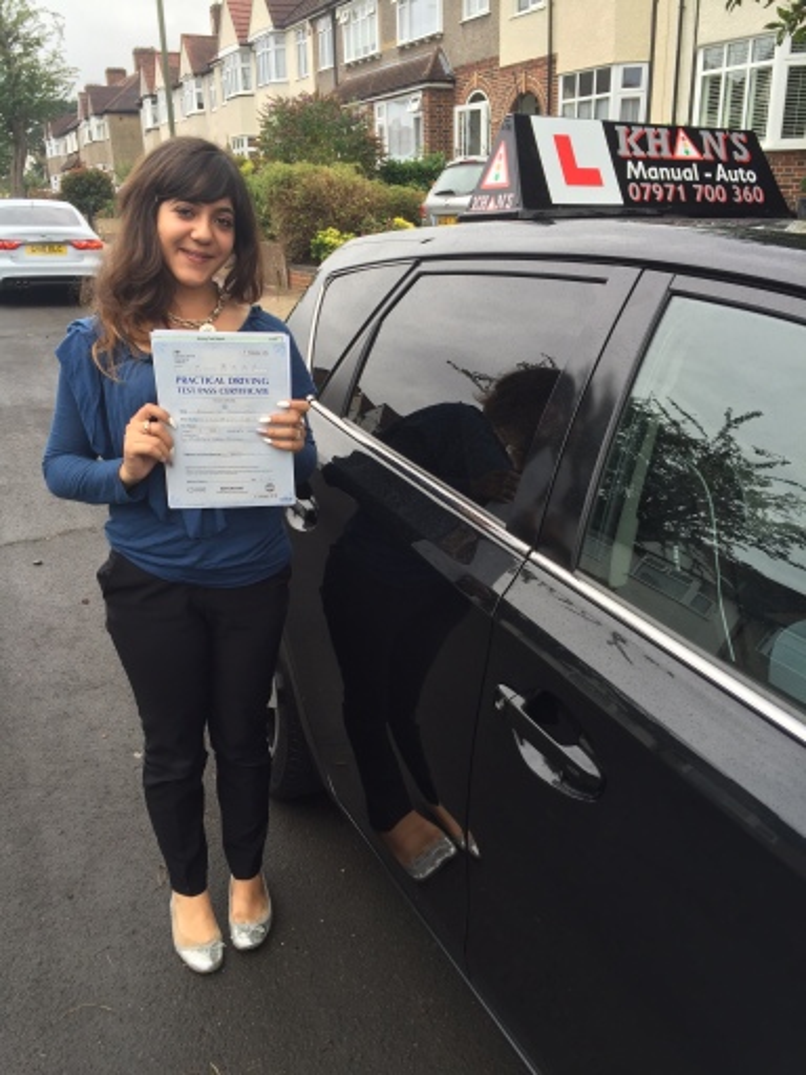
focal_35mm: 29
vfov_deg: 61.7
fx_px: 900
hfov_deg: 48.2
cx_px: 403
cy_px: 538
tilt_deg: -19.1
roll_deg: +2.3
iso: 32
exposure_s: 1/100
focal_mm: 4.15
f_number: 2.2
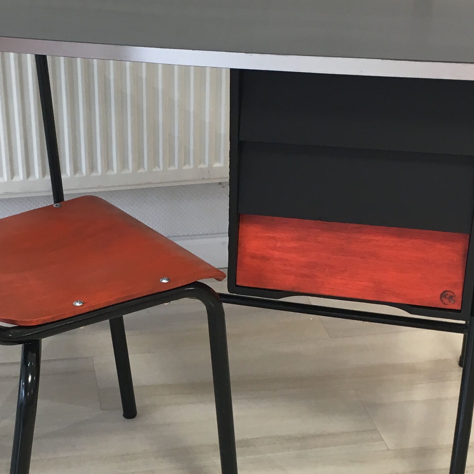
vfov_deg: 25.6
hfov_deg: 25.5
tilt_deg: -28.3
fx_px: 1038
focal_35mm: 67
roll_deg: +2.0
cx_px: 127
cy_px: 302
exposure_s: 1/33
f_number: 2.2
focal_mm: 4.15
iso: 80
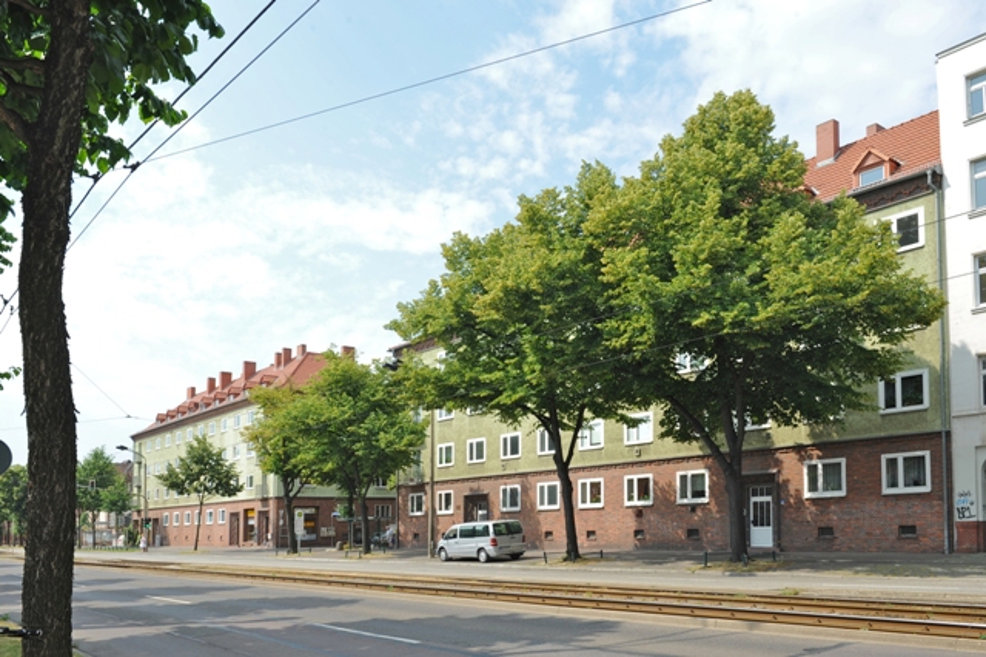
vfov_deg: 42.3
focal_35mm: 31
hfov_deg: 60.3
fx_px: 849
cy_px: 328
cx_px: 493
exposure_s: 1/100
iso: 160
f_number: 13
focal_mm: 31
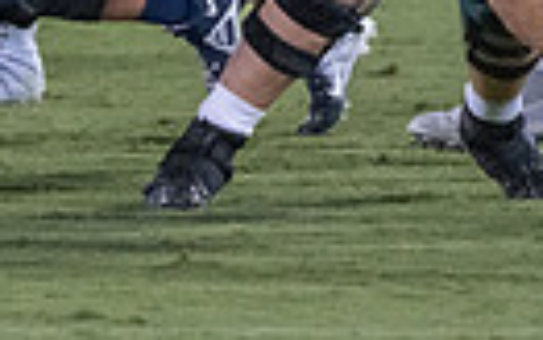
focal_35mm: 1339
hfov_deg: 1.6
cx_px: -294
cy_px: -342
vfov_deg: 1.0
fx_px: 19824
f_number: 5.6
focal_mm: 297
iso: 8000
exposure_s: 1/1000
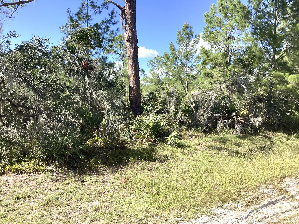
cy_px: 112
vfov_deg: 45.4
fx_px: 268
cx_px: 150
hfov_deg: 58.4
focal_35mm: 31
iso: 25
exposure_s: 1/608
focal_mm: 3.3
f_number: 2.4
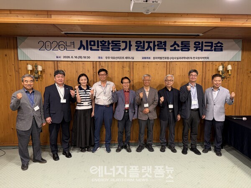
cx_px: 126
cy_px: 94
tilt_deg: -5.3
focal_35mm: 24
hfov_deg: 71.6
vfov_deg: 56.8
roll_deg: +0.3
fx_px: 174
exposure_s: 1/60
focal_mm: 6.76
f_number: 1.78
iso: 250
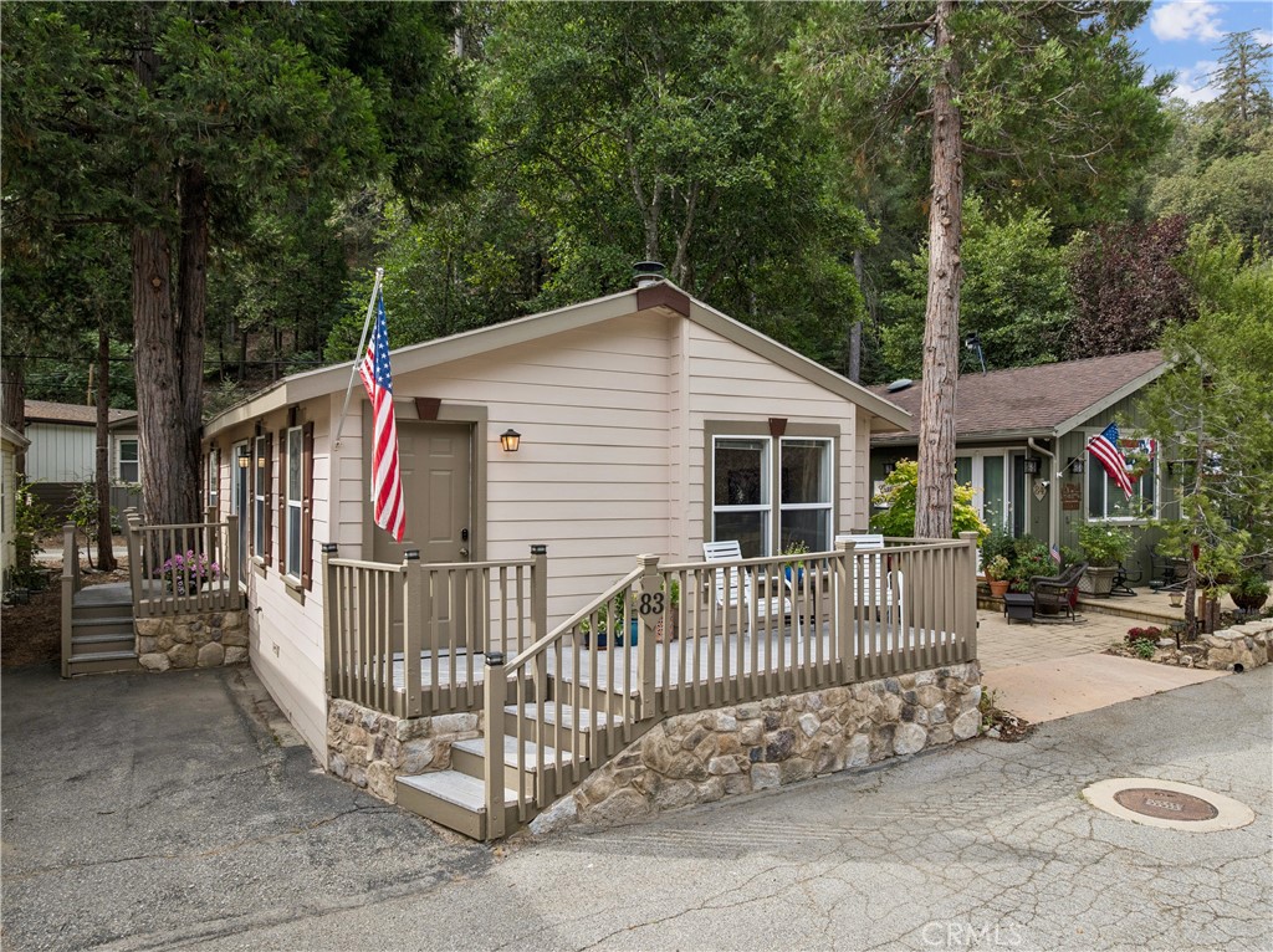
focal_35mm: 24
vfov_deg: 56.7
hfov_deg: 71.6
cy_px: 476
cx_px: 636
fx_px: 882
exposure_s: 1/30
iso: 100
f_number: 2.8
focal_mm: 12.3
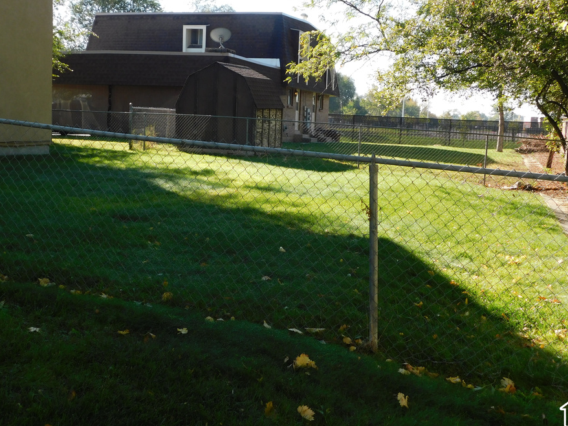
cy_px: 187
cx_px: 271
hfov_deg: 44.8
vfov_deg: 34.3
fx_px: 689
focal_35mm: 42
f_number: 3.5
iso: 125
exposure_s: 1/400
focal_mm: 6.3
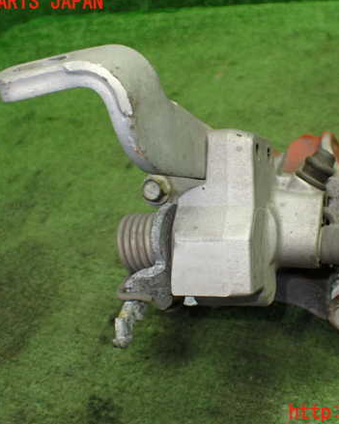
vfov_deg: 45.8
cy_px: 208
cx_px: 217
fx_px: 502
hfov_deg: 37.0
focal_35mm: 40
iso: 640
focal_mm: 5.4
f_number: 2.3
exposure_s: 1/125
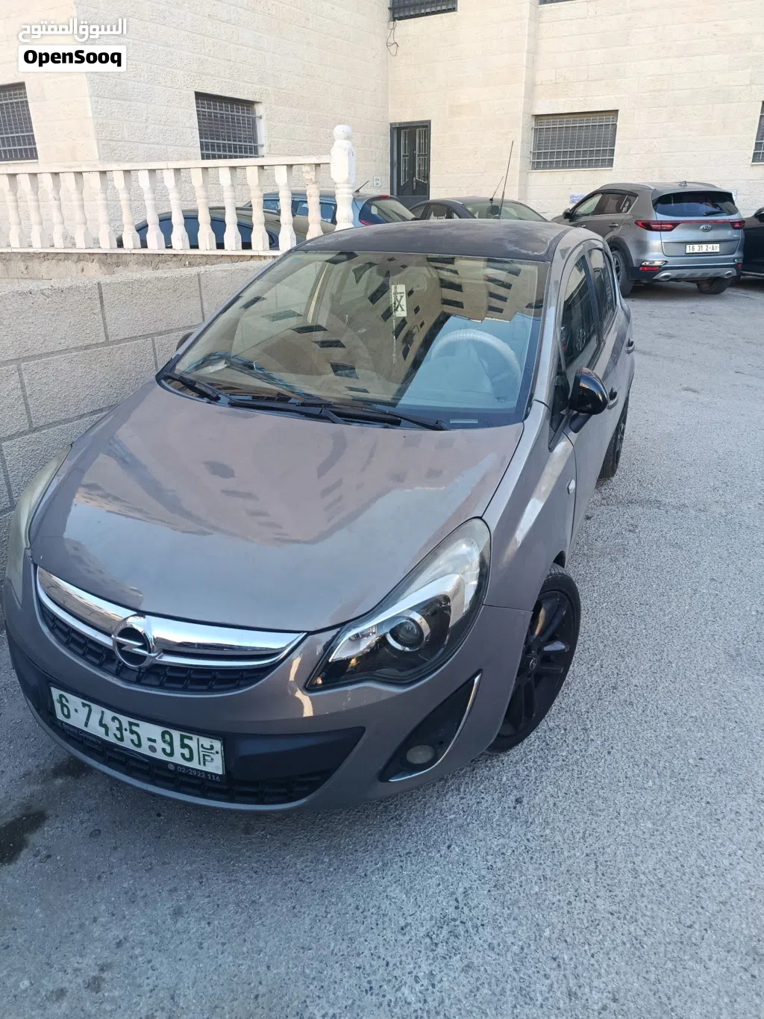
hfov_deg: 56.8
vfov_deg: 71.6
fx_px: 706
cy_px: 510
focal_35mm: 24
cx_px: 382
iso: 120
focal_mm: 5.24
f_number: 1.7
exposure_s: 1/100
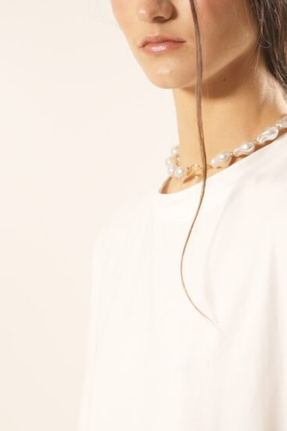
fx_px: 1940
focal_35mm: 162
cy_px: 305
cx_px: 237
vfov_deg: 12.7
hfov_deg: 8.4
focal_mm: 50
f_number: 2.8
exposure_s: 1/50
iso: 400
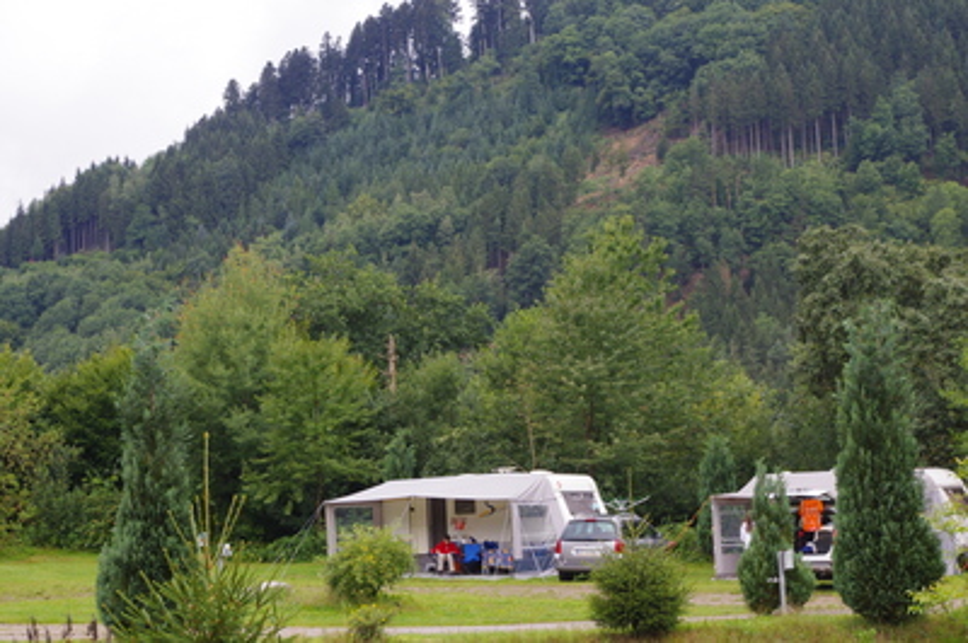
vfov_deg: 16.6
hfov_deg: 24.8
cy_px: 322
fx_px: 2203
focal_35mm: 82
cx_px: 484
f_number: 11
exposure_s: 1/100
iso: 400
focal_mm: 55
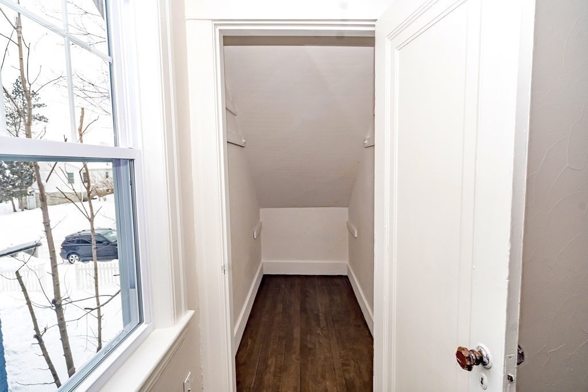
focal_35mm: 20
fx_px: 327
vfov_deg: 61.9
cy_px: 196
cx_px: 294
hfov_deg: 84.0
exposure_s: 1/60
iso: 1000
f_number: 6.3
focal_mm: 20
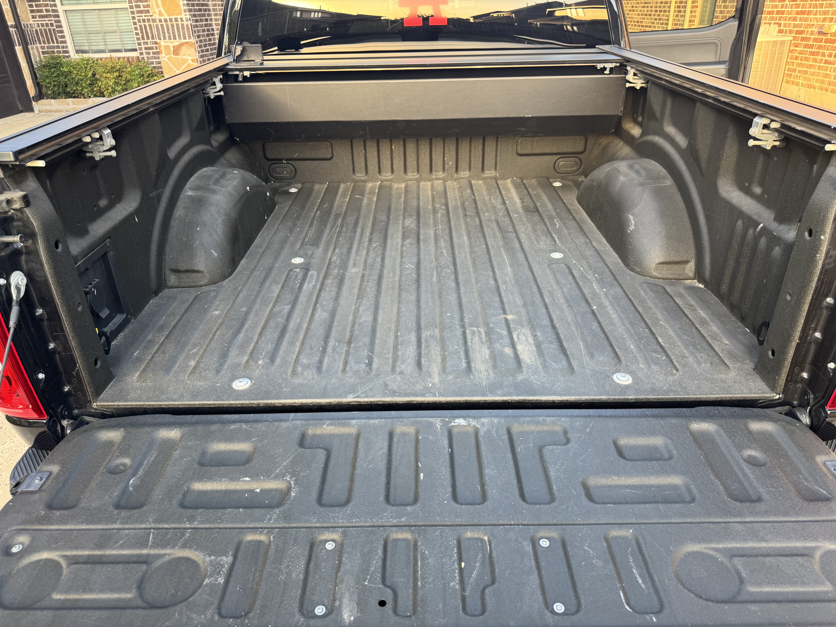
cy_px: 314
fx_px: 580
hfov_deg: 71.6
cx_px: 418
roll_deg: +2.2
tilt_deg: -27.9
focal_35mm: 24
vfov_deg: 56.8
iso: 80
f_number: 1.78
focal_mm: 6.76
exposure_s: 1/121
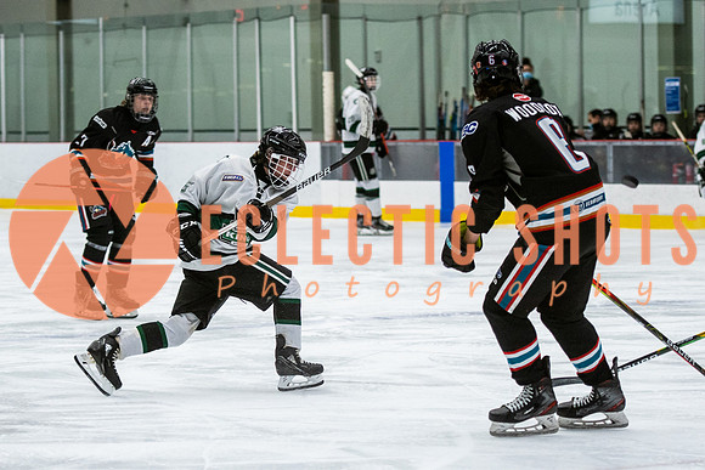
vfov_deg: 7.8
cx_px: 264
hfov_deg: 11.7
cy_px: 233
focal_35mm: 176
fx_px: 3453
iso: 1400
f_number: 2.8
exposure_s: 1/640
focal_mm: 90
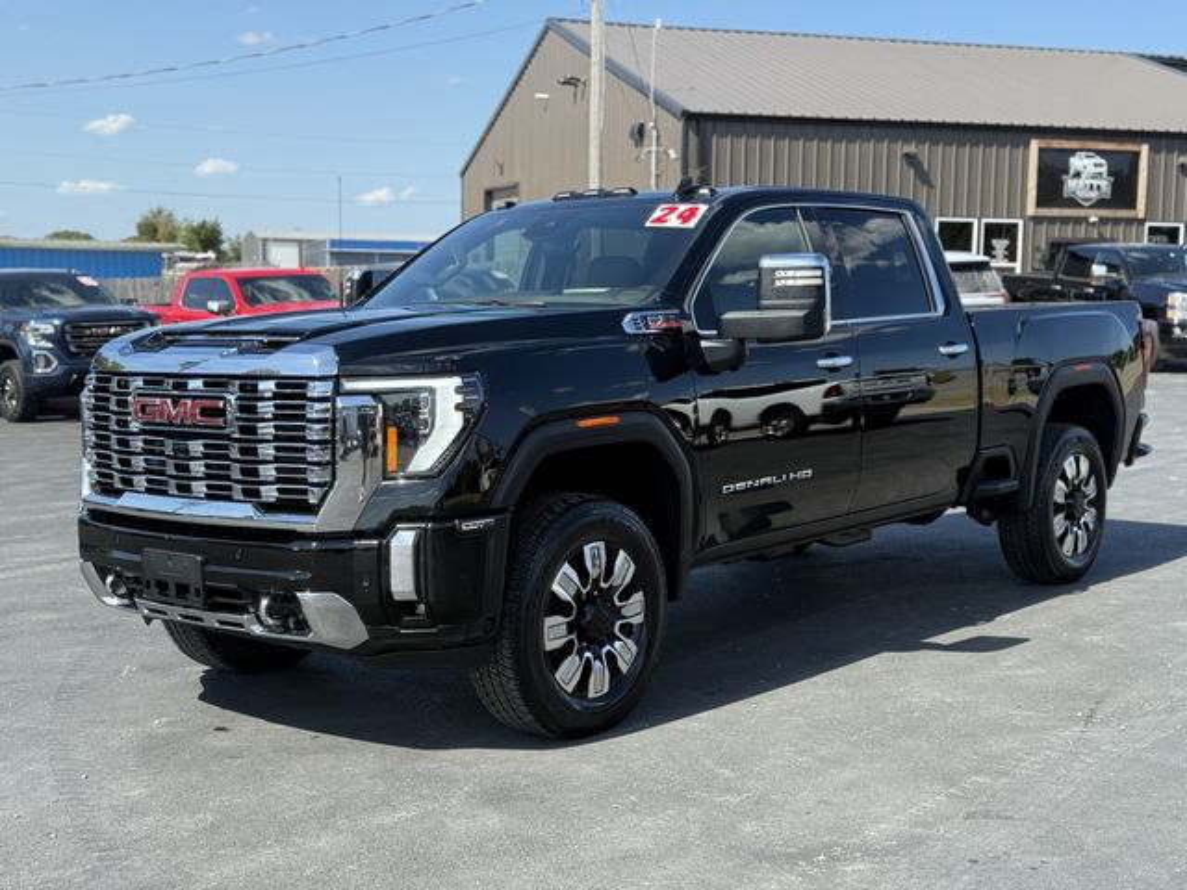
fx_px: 1646
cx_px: 594
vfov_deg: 30.3
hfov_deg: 39.7
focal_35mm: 48
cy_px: 445
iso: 64
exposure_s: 1/1754
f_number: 1.78
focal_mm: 6.76
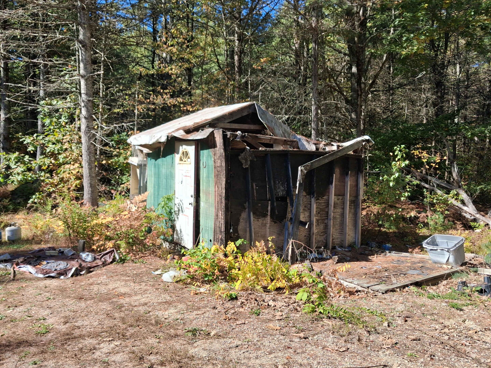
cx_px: 237
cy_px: 189
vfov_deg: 49.7
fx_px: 397
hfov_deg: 63.4
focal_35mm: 28
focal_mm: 4
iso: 25
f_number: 1.8
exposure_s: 1/357
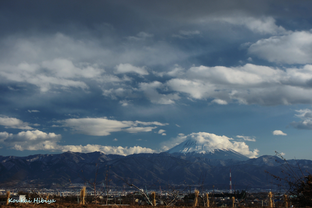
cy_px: 104
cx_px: 156
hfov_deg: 29.9
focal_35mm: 68
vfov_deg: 20.2
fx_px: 585
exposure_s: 1/200
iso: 100
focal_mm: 45
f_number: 6.7
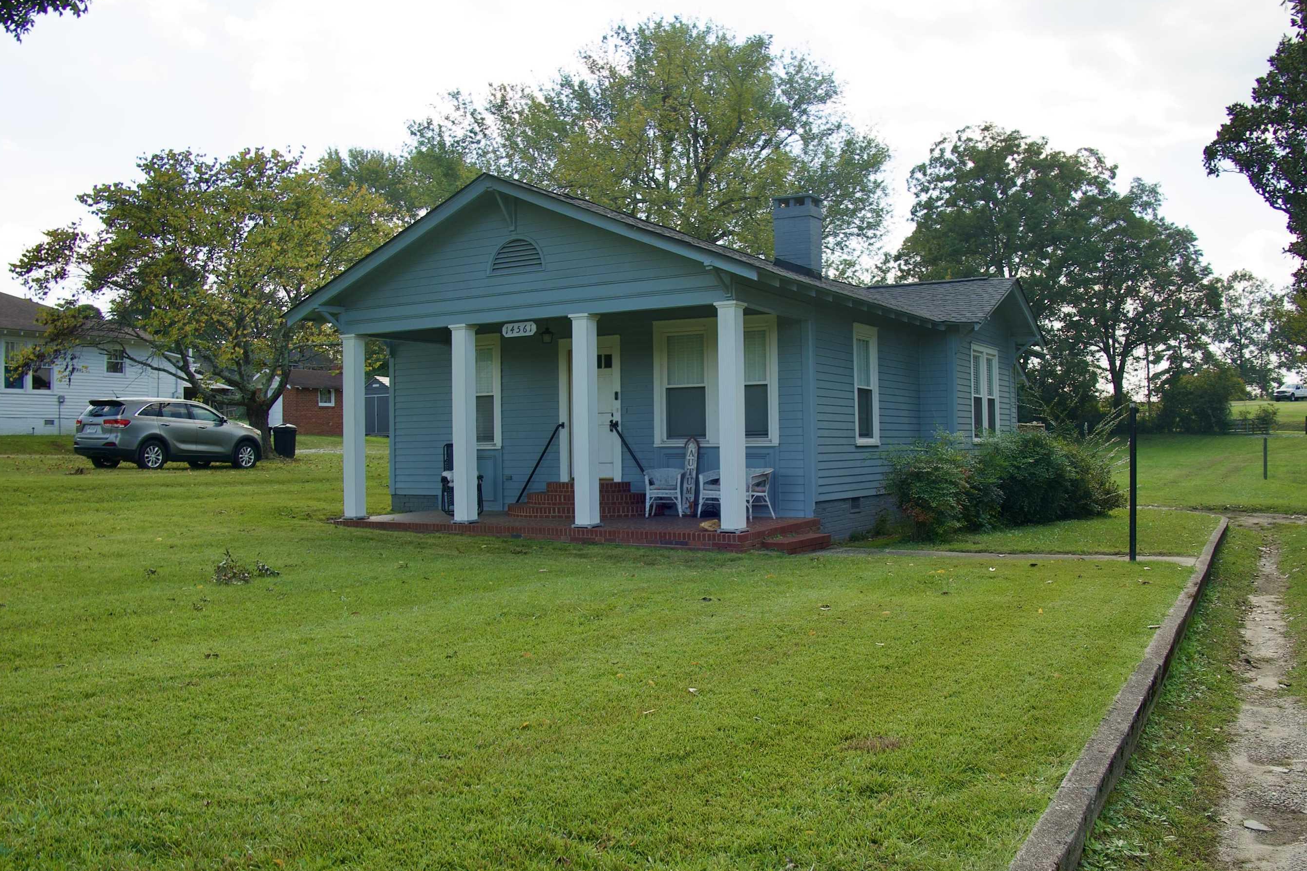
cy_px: 440
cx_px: 707
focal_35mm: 31
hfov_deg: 60.2
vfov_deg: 42.3
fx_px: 1125
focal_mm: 18
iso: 100
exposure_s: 1/125
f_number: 5
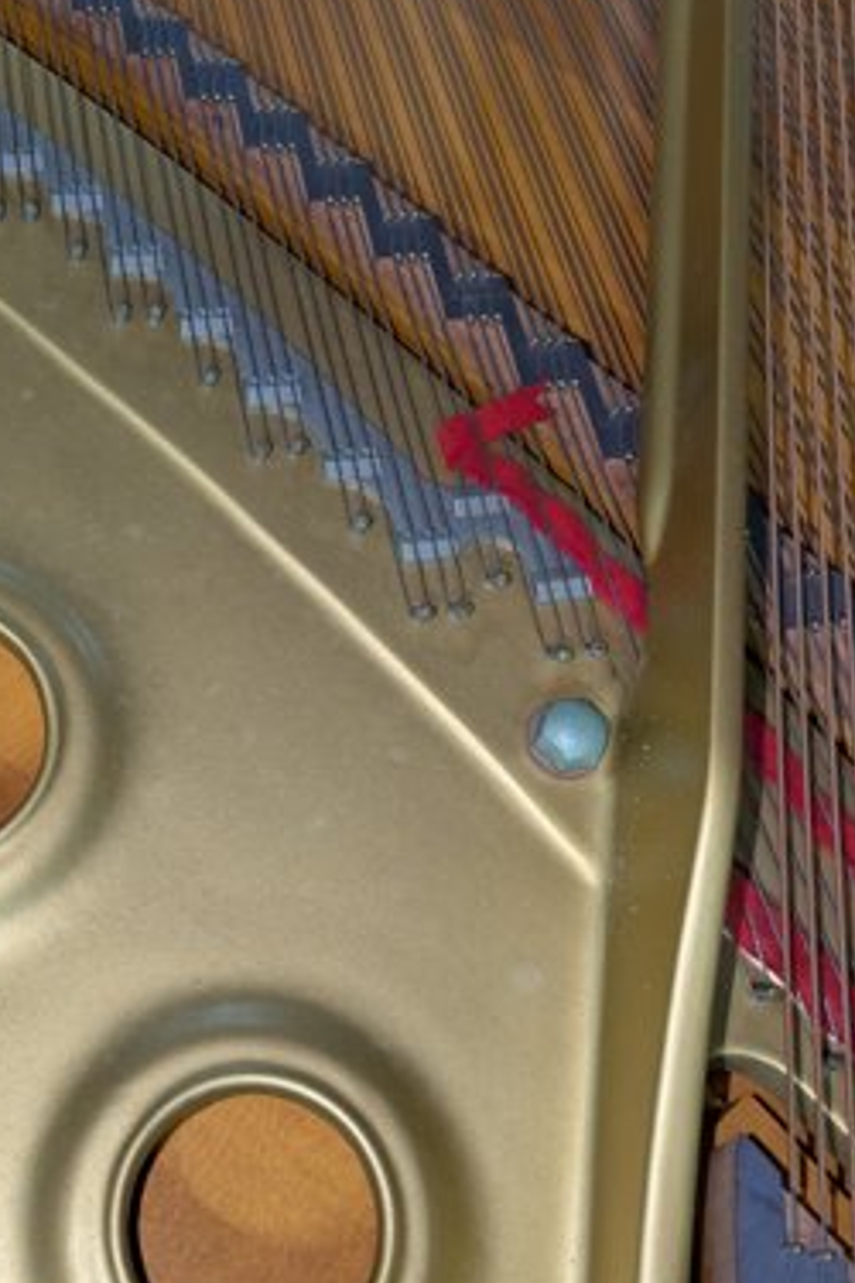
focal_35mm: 50
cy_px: 469
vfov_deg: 39.3
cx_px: 224
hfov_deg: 26.7
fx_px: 1781
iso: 230
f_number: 1.89
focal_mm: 5.43
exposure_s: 1/50
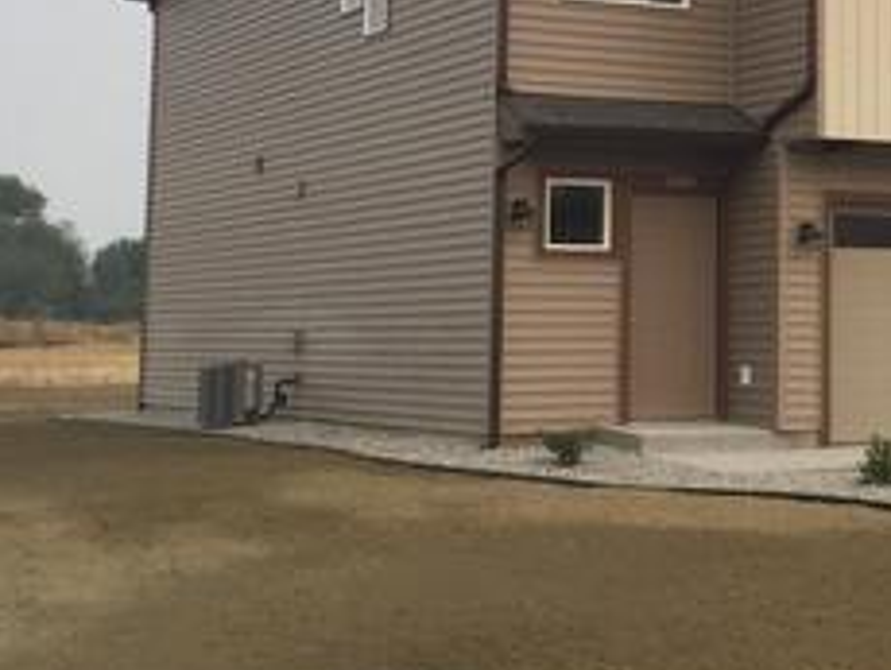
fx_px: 2164
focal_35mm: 84
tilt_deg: +7.1
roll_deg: -1.2
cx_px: 905
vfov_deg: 17.4
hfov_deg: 22.3
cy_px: 81
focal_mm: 4.15
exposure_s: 1/514
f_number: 2.2
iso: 32
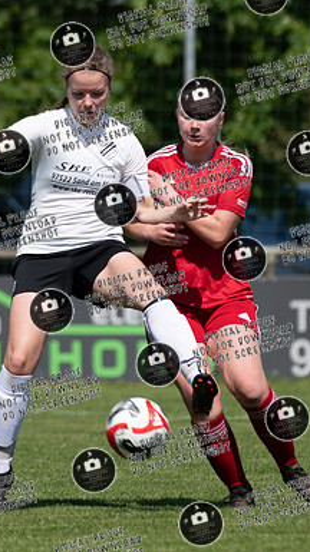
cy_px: 195
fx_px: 11055
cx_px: 142
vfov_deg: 2.9
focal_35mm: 755
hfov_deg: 1.6
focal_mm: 350
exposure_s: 1/800
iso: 110
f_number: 5.6
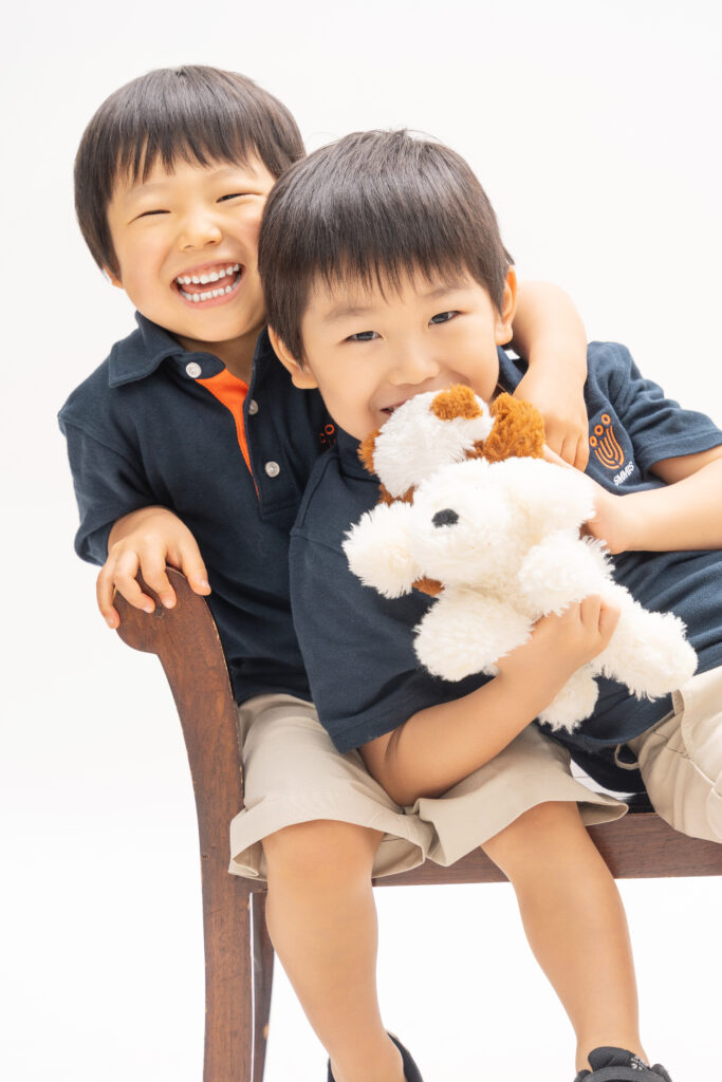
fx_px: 3608
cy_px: 541
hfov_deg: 11.4
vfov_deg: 17.1
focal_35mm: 120
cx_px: 361
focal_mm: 120
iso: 400
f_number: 6.3
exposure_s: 1/100
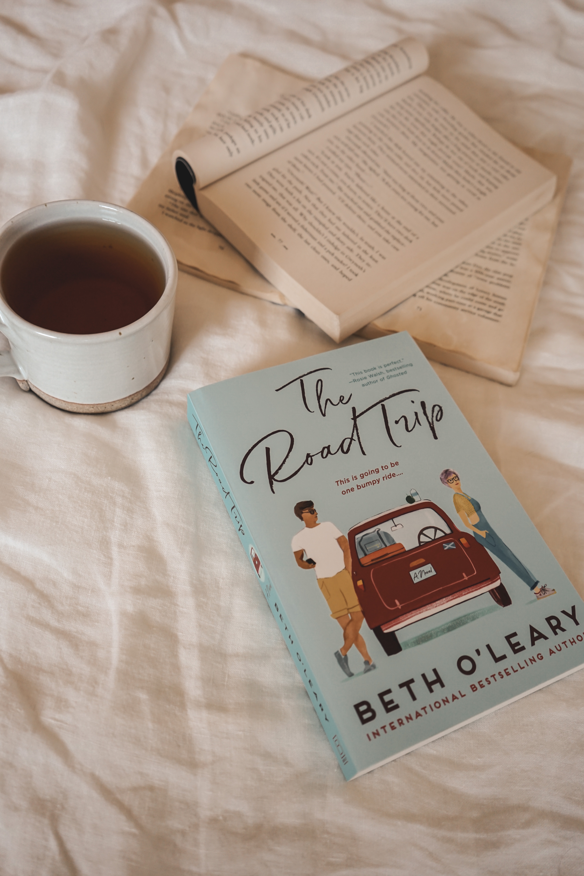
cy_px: 438
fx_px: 754
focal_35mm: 31
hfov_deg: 42.3
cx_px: 292
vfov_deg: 60.3
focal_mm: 31
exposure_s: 1/60
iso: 500
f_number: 4
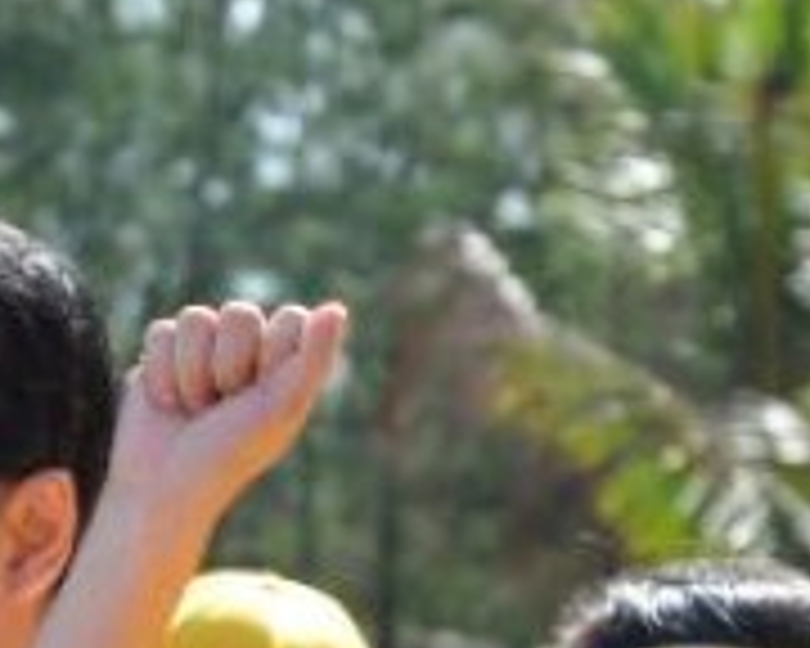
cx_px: -587
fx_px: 8414
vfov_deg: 4.4
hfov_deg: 5.4
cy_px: 914
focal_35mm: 351
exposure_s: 1/200
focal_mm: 62
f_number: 7.1
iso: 200
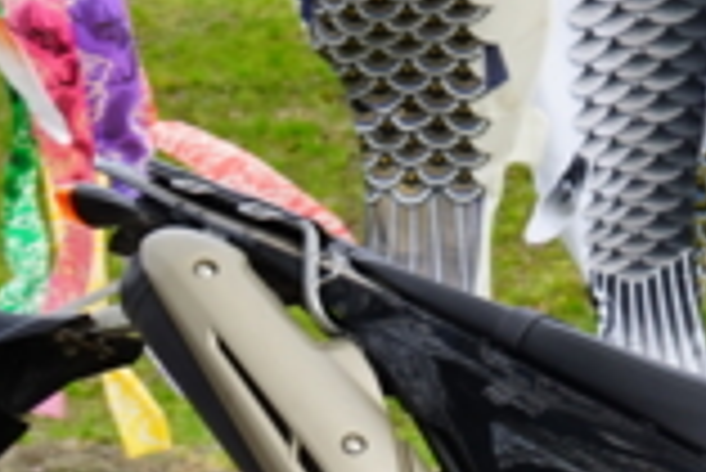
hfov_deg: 8.3
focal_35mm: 244
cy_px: 501
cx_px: 886
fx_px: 4789
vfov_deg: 5.6
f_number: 8
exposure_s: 1/80
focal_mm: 32
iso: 100
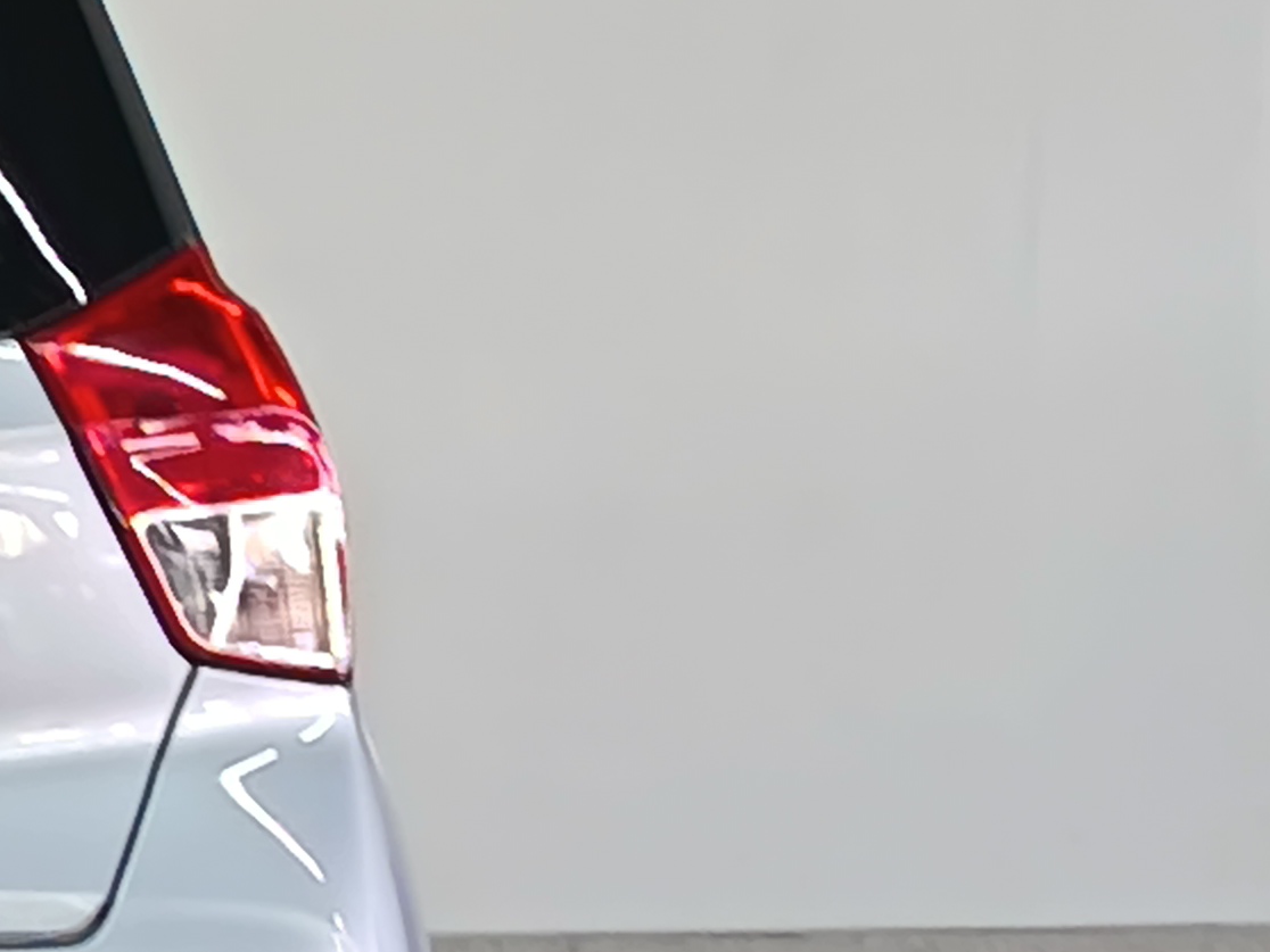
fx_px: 6310
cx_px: -801
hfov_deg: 10.9
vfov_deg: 8.6
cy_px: 837
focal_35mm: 172
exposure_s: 1/30
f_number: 1.75
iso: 695
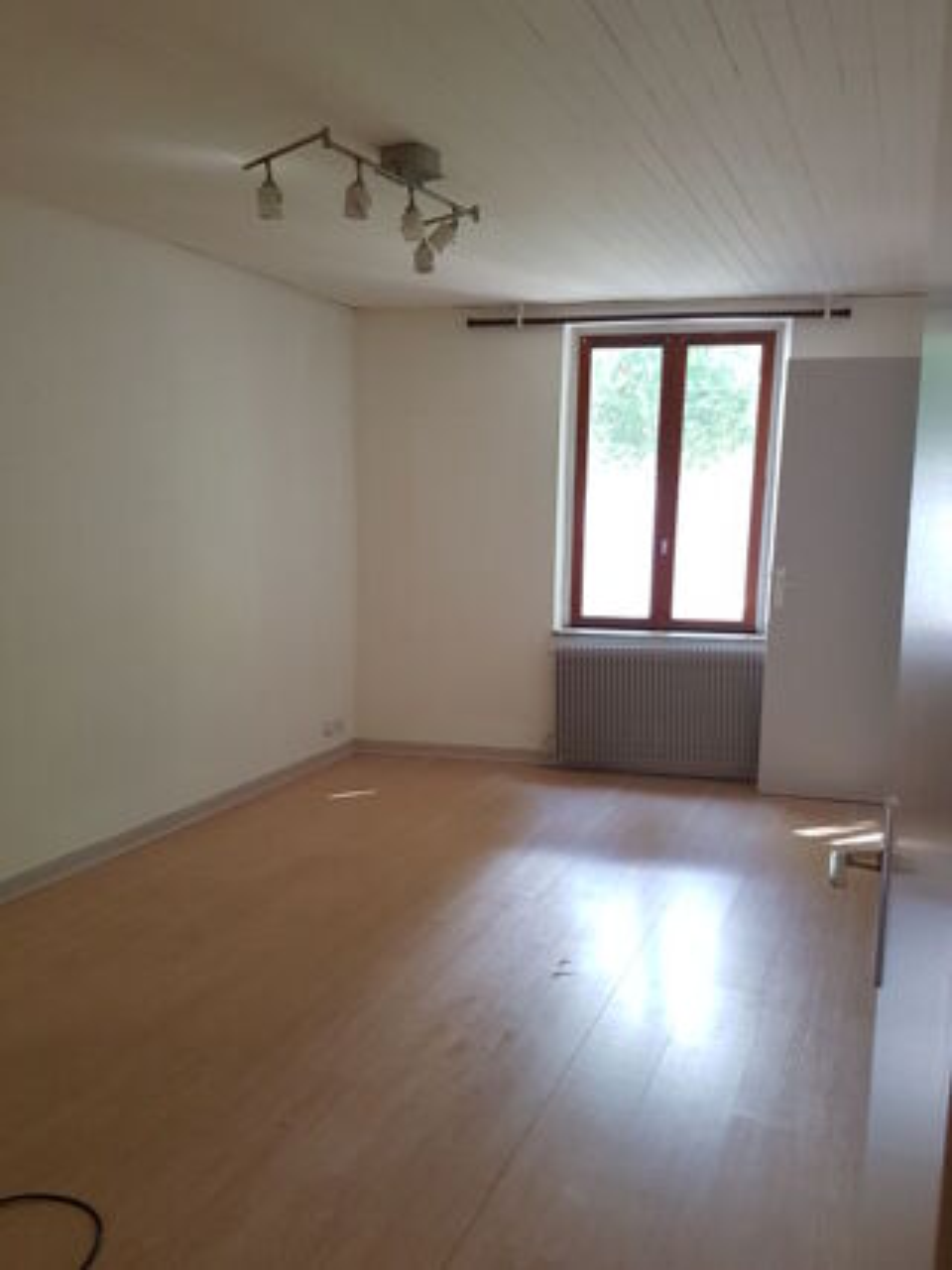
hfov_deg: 53.0
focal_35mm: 26
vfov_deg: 67.3
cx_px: 476
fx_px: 954
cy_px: 635
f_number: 1.7
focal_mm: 4.2
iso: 160
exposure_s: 1/50
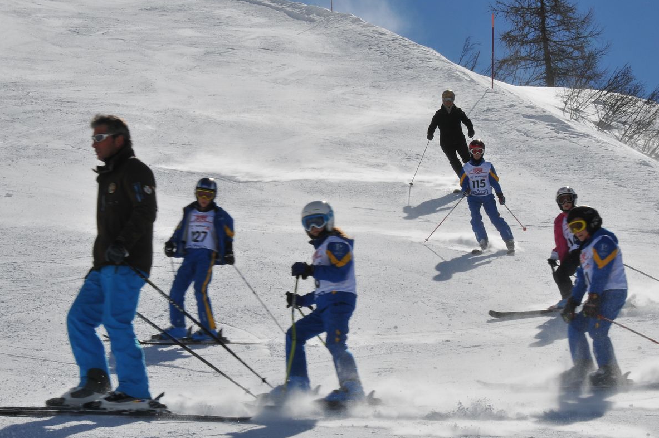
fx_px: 2596
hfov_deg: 14.5
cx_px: 338
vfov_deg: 9.6
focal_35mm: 142
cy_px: 281
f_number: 25
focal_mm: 70
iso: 200
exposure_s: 1/250
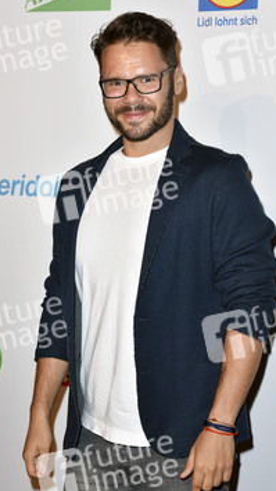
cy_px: 261
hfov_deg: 12.5
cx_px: 147
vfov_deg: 22.0
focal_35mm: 97
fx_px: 1263
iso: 800
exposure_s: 1/160
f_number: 5.6
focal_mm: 82
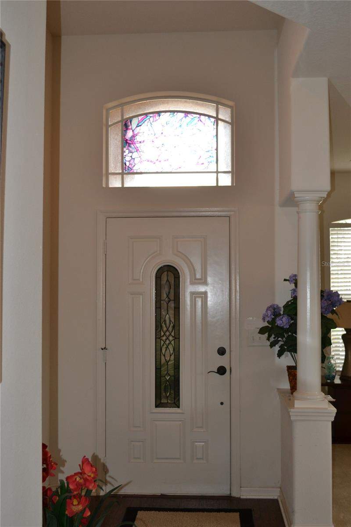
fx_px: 526
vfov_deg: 53.1
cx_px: 176
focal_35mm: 36
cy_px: 264
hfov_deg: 36.9
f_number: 4
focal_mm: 24
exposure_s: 1/100
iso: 400
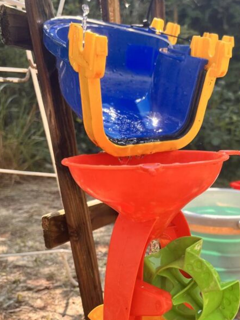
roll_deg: -4.9
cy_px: 232
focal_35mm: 45
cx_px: 196
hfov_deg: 31.3
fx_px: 416
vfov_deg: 41.1
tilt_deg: -16.1
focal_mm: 5.1
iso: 50
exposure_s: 1/325
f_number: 1.6
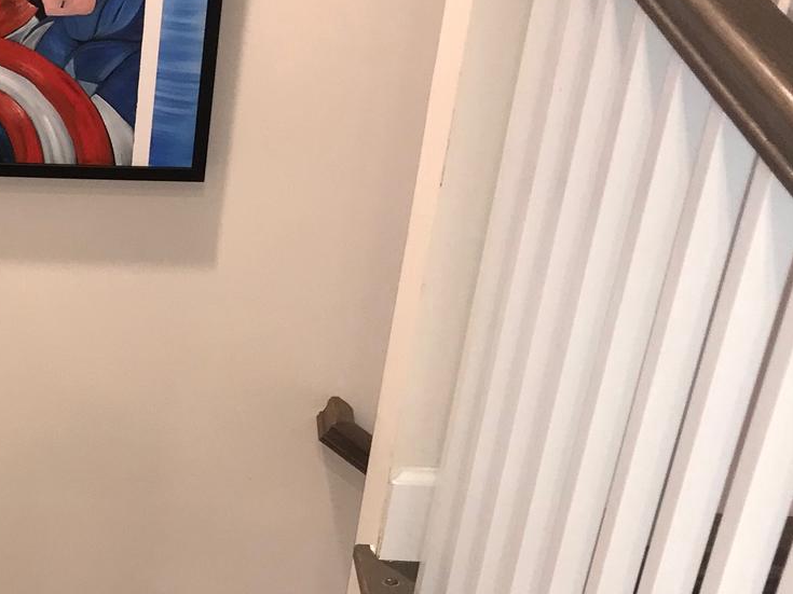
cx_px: -85
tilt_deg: -36.6
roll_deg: -1.2
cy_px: 611
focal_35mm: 78
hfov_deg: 23.4
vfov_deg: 18.3
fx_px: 1787
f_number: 1.8
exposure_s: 1/30
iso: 32
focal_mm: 3.99
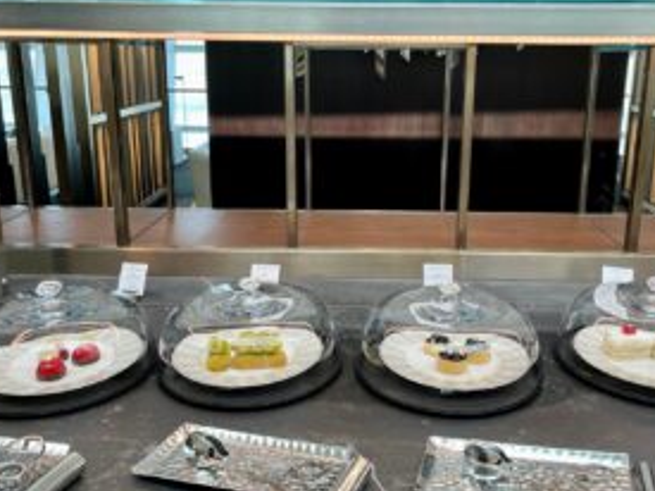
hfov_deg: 53.9
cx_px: 355
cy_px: 205
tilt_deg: -14.6
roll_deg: -0.8
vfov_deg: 41.6
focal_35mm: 34
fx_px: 643
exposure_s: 1/100
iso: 80
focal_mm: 5.1
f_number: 1.6
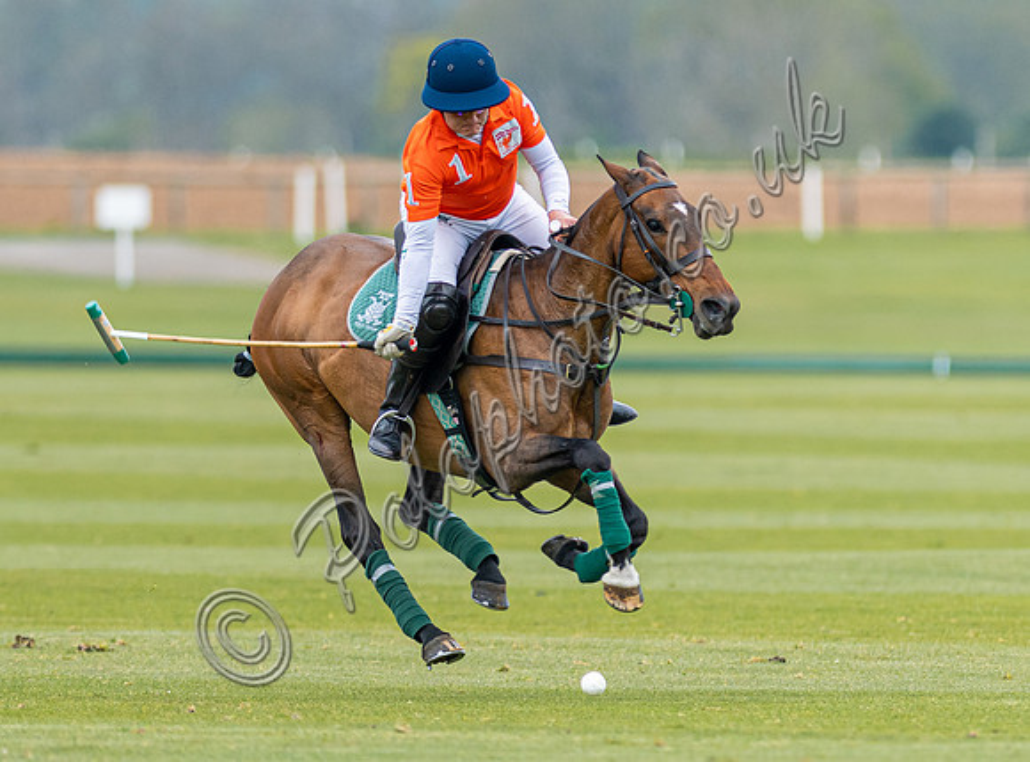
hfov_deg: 2.8
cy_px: 456
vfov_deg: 2.1
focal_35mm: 712
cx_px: 531
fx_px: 21091
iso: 320
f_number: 2.8
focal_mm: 300
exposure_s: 1/2000
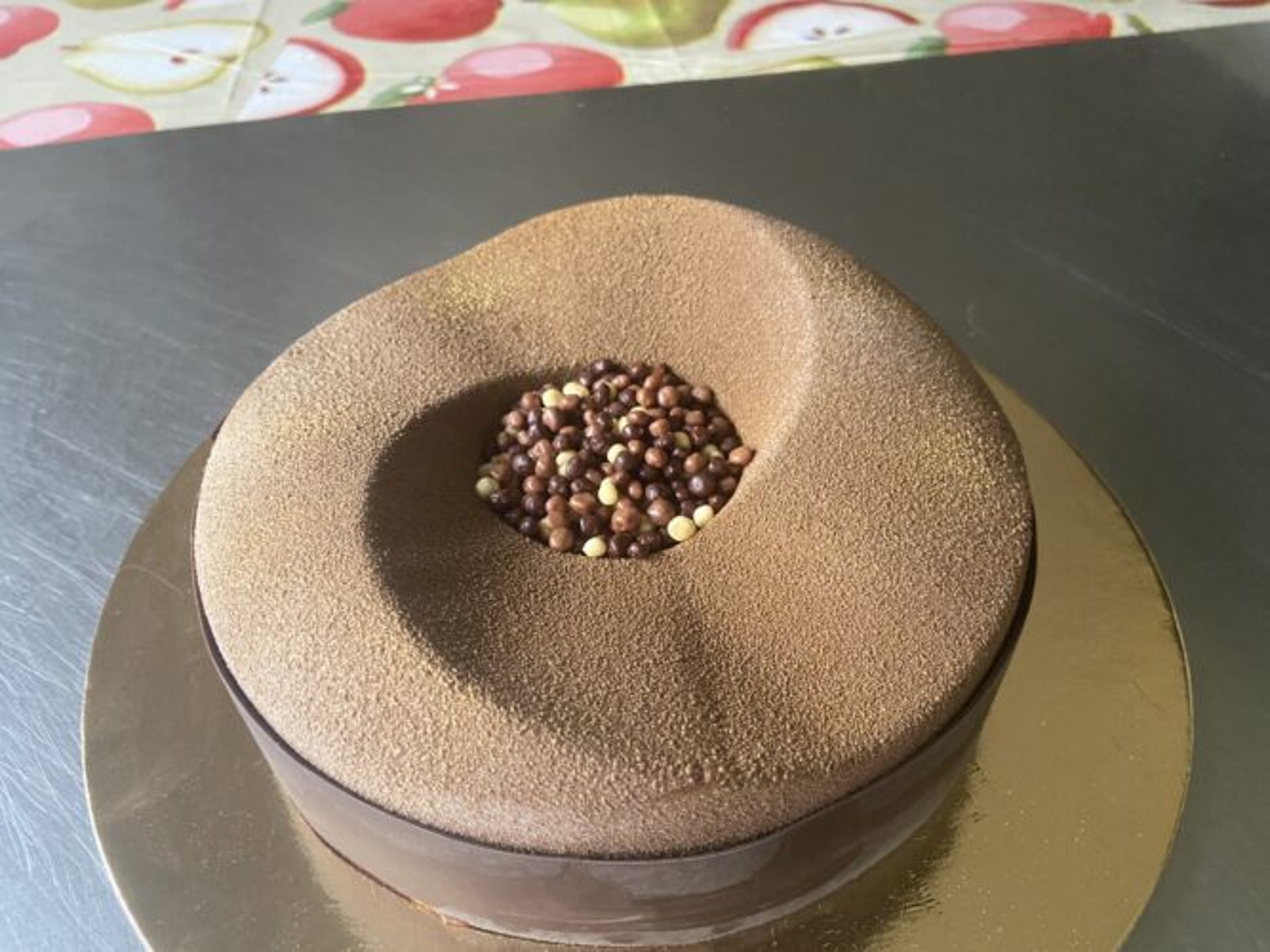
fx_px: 954
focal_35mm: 26
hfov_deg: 67.3
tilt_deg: -46.4
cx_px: 635
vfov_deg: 53.0
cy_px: 476
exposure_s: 1/60
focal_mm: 4.25
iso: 400
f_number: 1.8
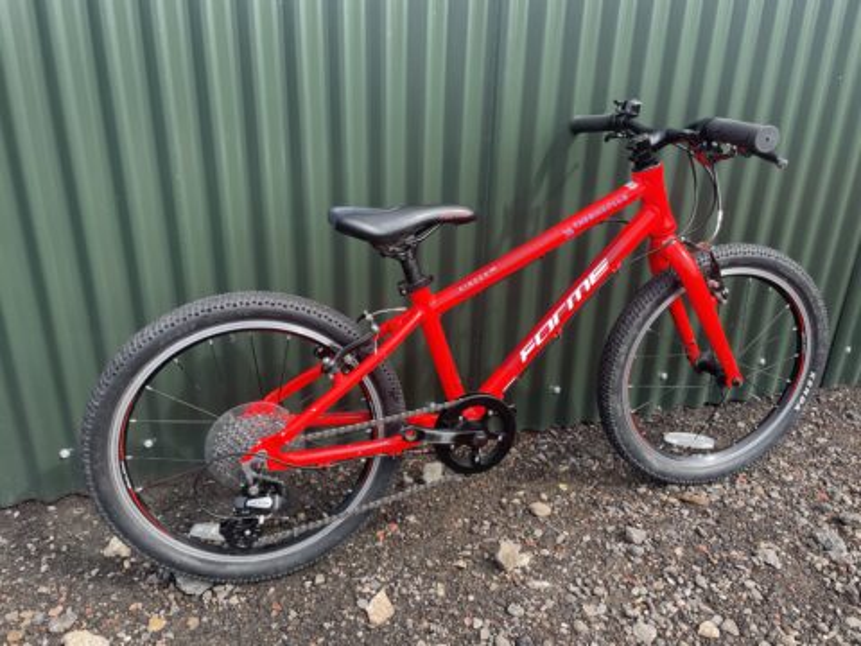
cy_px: 323
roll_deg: -2.4
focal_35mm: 26
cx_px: 430
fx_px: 647
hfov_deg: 67.3
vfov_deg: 53.1
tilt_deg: -21.9
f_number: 1.6
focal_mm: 4.2
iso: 32
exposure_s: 1/707
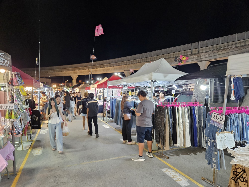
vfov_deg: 58.9
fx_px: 165
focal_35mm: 23
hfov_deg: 73.9
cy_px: 94
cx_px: 124
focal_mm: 5.4
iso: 400
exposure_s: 1/100
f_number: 1.8
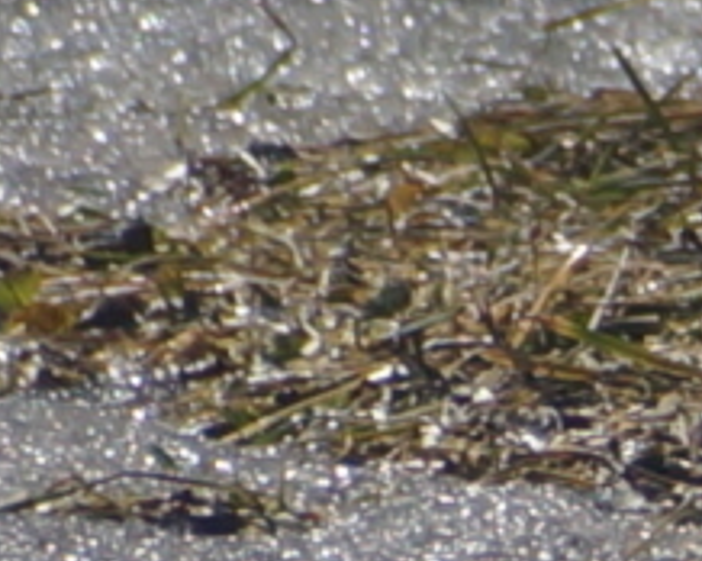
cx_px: 1530
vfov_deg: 1.0
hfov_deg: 1.2
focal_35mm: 1613
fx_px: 33483
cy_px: 277
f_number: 6.3
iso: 100
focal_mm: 250
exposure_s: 1/400
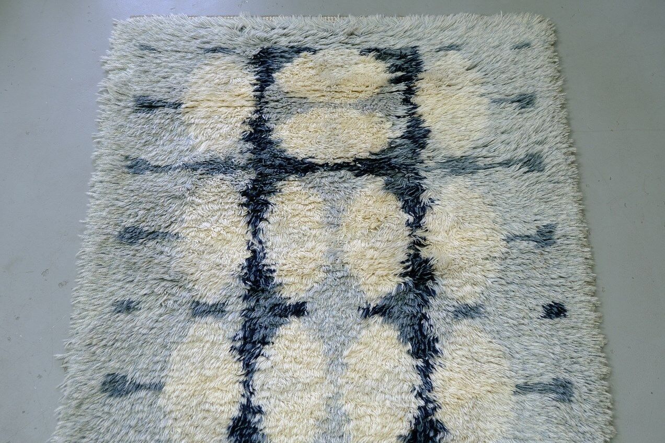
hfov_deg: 38.9
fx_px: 942
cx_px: 332
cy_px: 222
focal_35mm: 51
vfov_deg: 26.5
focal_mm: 34.3
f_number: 3.6
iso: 1000
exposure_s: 1/52
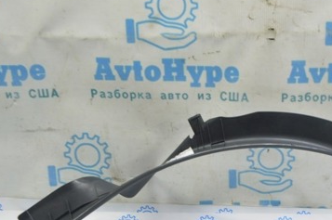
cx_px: 277
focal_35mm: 70
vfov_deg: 19.2
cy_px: 183
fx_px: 645
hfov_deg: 28.1
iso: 400
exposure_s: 1/20
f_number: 5.6
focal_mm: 26
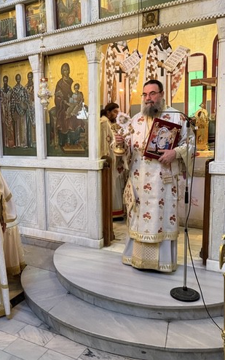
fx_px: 343
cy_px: 184
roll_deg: +2.4
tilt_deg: -7.7
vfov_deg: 55.3
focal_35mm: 35
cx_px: 52
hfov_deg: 35.4
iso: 800
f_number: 1.78
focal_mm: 6.76
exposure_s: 1/33
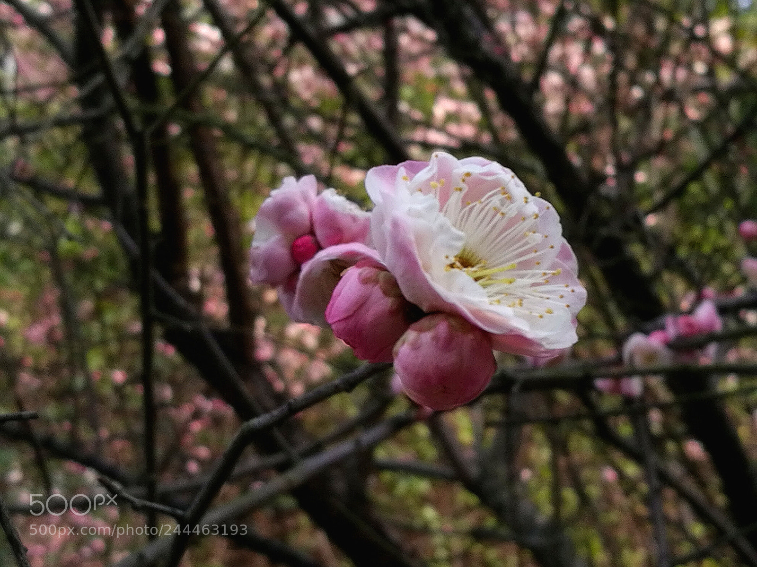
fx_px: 1575
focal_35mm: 72
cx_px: 378
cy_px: 284
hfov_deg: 27.0
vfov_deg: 20.4
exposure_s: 1/156
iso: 50
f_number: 2.2
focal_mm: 4.5
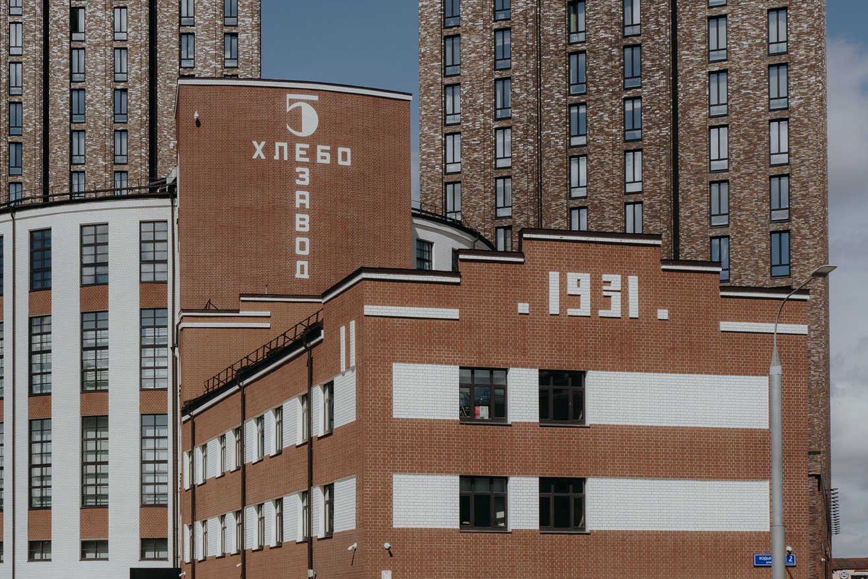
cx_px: 322
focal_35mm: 66
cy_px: 358
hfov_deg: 30.4
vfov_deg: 20.6
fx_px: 1591
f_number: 11
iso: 100
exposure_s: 1/320
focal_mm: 45
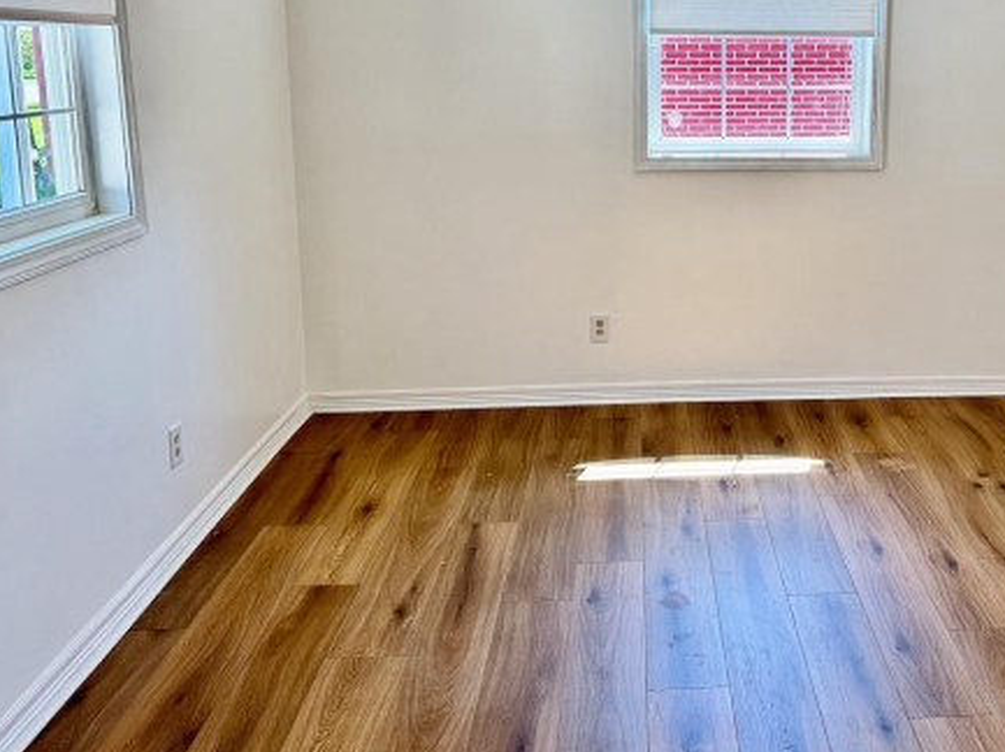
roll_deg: -0.4
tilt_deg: -9.2
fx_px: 1073
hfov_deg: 48.6
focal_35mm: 37
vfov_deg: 38.0
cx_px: 732
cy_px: 223
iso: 200
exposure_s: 1/235
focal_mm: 6.76
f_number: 1.78
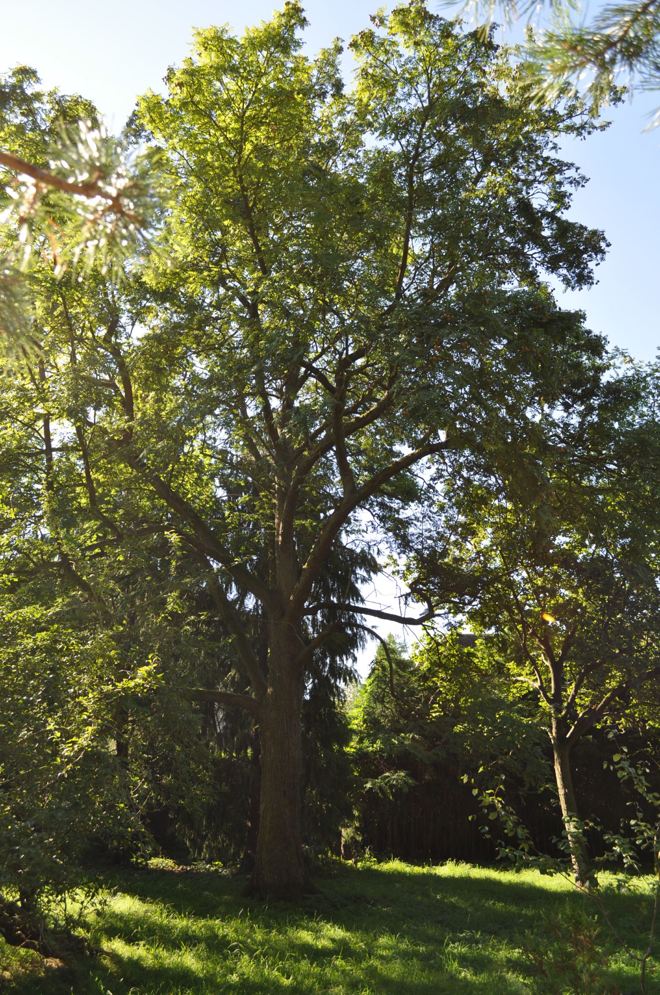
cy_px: 498
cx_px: 330
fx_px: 910
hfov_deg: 39.9
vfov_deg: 57.3
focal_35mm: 33
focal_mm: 22
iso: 200
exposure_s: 1/200
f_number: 7.1
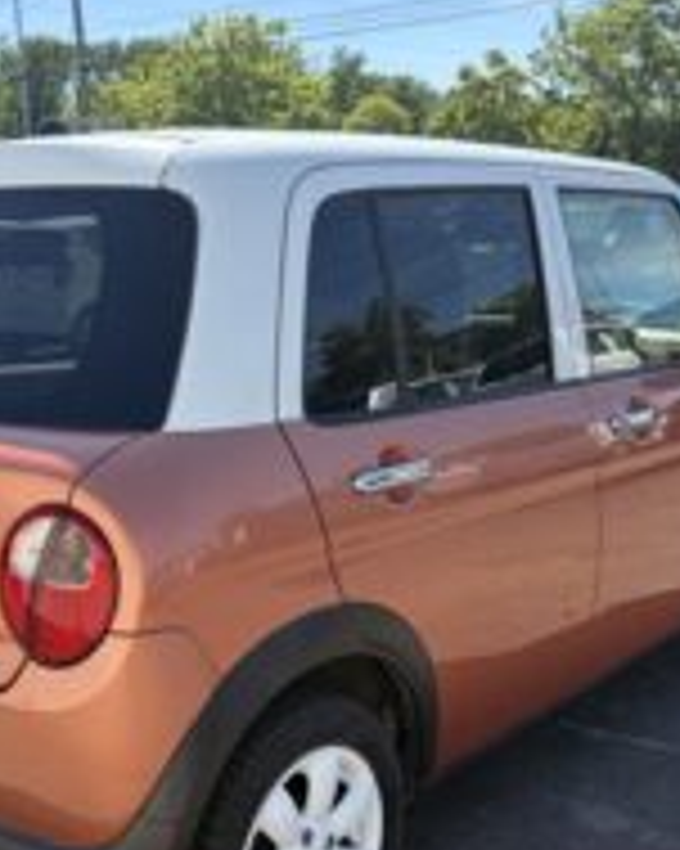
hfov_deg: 32.0
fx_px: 1183
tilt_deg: -13.3
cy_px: 528
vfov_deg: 39.3
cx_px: 266
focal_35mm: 47
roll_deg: +2.2
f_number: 1.6
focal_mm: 5.96
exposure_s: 1/1799
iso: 64
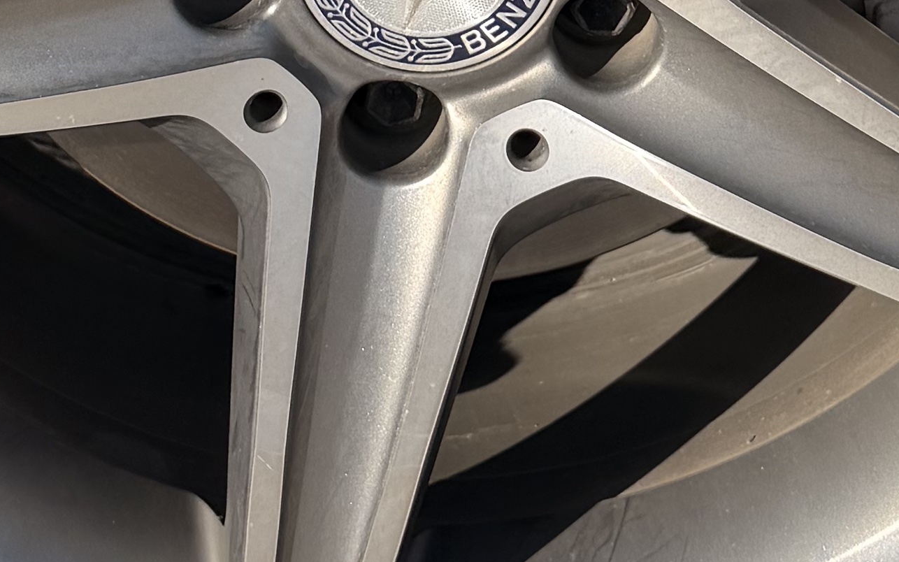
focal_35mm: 113
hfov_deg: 18.4
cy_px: -179
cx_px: 436
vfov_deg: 11.3
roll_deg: -1.5
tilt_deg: -26.9
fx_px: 2769
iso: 80
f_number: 1.78
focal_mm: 6.76
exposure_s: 1/5319
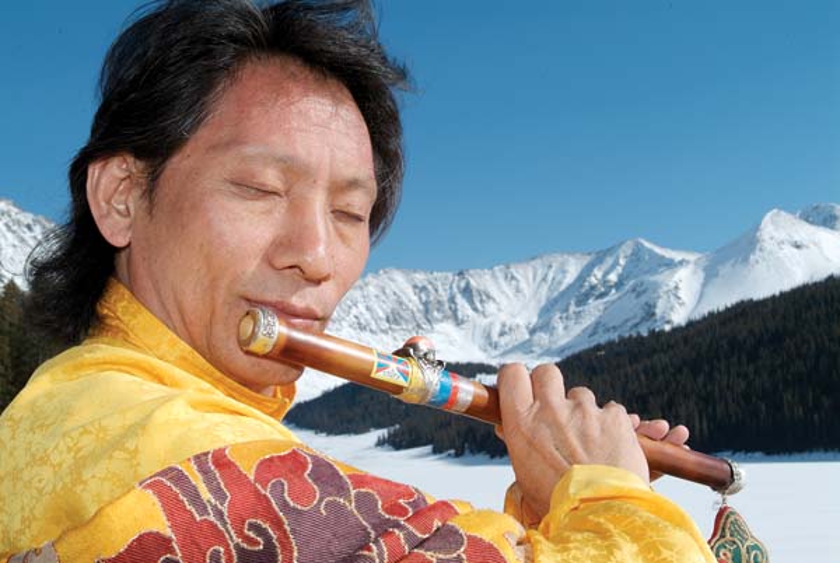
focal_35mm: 58
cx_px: 420
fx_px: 1367
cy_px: 282
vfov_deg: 23.3
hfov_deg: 34.2
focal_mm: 39
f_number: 16
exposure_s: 1/125
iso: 100
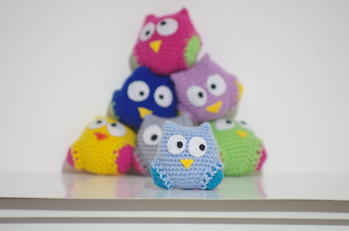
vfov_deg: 2.9
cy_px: 116
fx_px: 4647
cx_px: 174
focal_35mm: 480
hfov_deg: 4.3
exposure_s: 1/5
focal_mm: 320
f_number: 5.6
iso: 1600
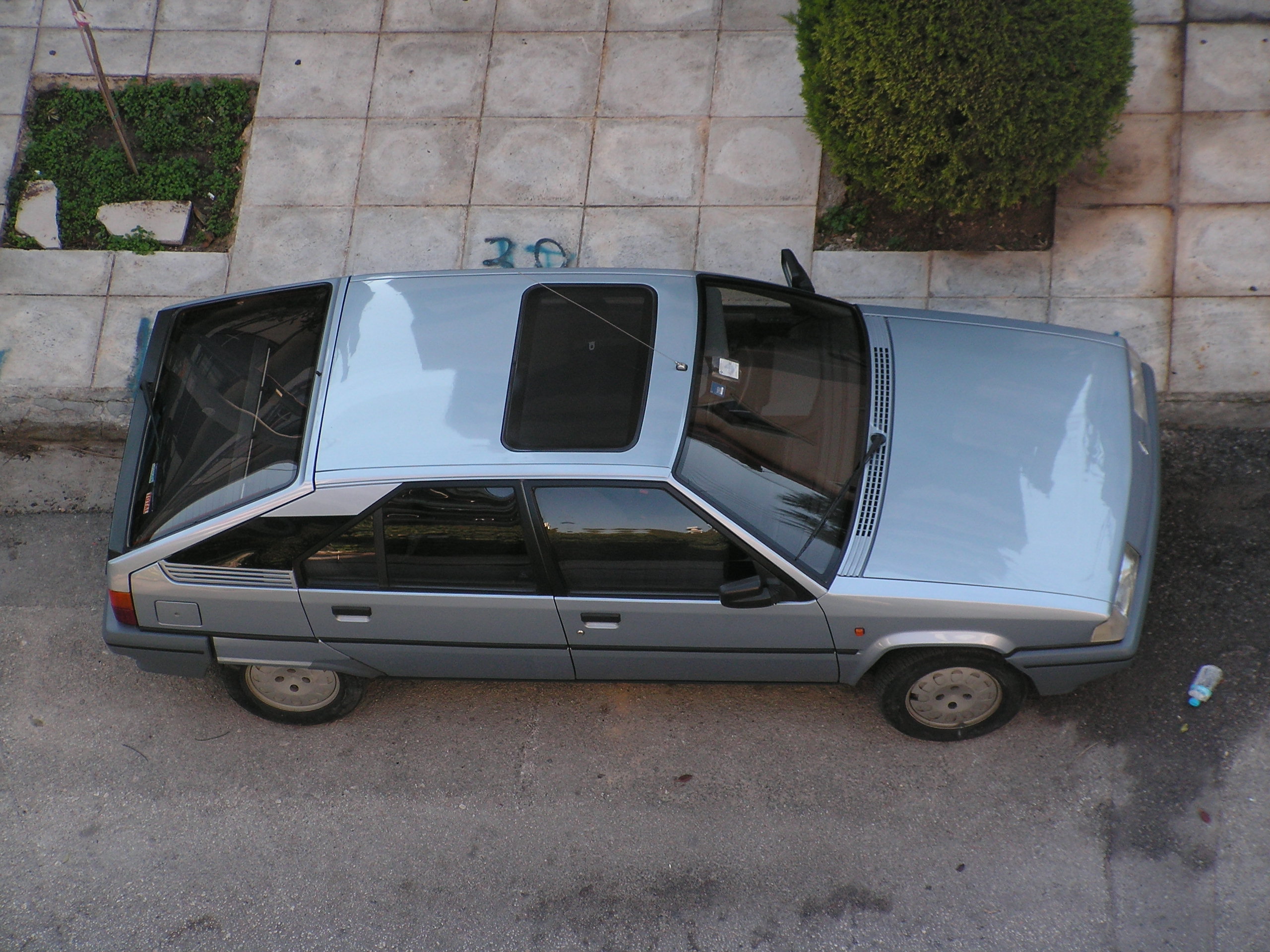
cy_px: 476
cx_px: 635
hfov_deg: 13.7
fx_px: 5283
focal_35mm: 144
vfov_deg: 10.3
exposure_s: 1/160
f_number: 3.4
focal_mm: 24
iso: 50
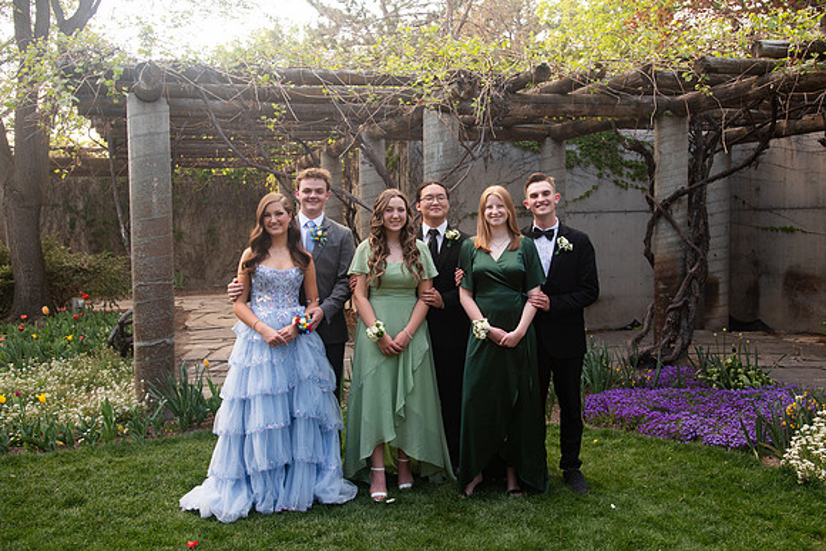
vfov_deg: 38.9
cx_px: 413
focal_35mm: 34
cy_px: 276
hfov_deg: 55.8
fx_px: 780
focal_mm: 34
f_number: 5.6
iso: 500
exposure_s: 1/125
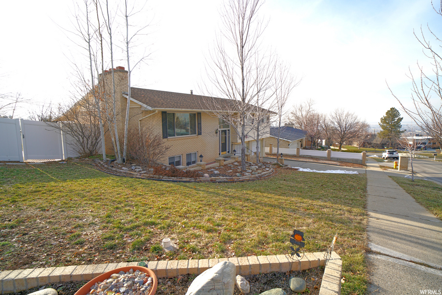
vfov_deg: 67.4
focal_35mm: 18
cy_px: 148
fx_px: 221
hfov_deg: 90.0
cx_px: 221
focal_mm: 18
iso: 160
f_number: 7.1
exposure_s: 1/250
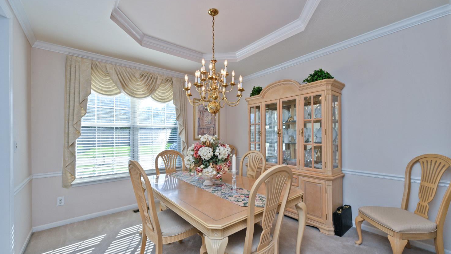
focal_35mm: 15
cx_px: 225
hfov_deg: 103.0
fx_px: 179
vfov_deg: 70.5
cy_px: 135
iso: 100
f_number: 5.6
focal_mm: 14
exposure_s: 1/125
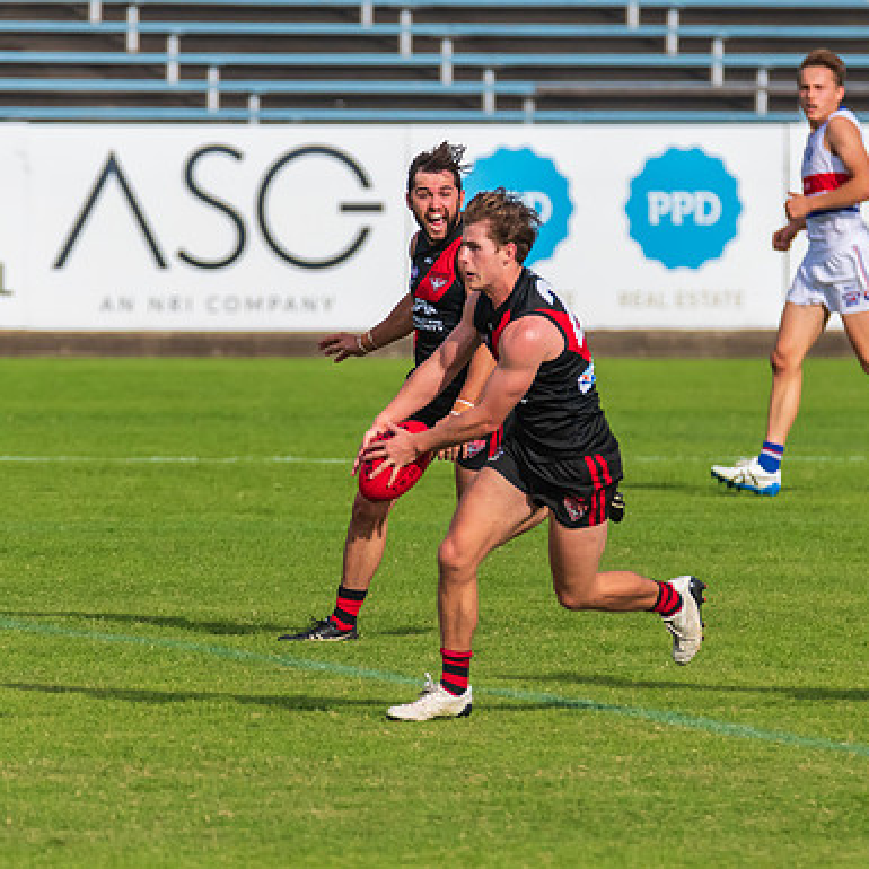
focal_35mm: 846
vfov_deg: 2.1
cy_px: 407
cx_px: 462
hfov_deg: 2.1
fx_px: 24028
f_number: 6
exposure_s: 1/6400
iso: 1000
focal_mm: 450
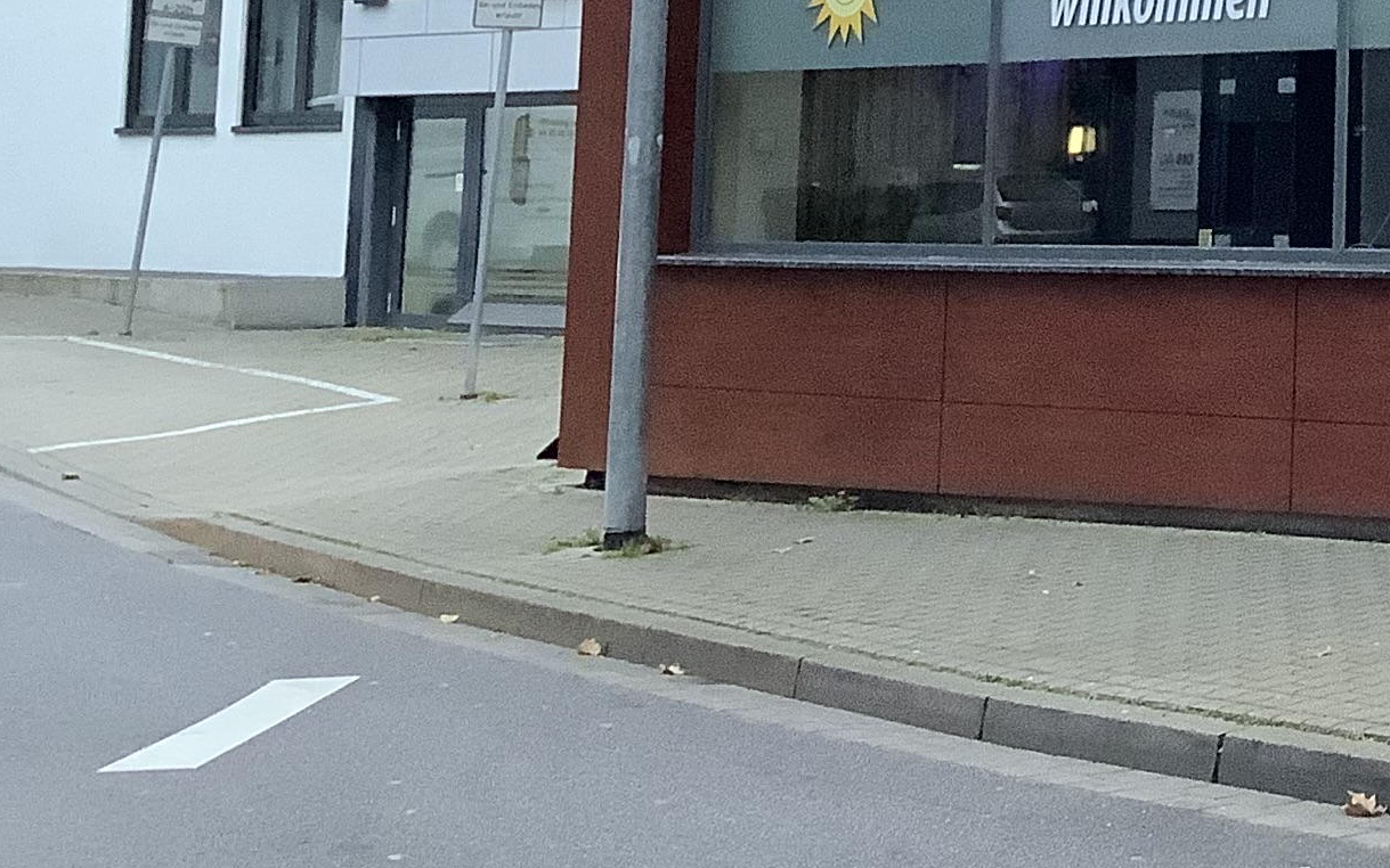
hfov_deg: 21.2
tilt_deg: +5.9
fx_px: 3334
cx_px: 1855
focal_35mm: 88
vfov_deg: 14.3
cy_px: -230
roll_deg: +0.2
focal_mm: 3.3
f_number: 2.4
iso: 320
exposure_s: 1/50
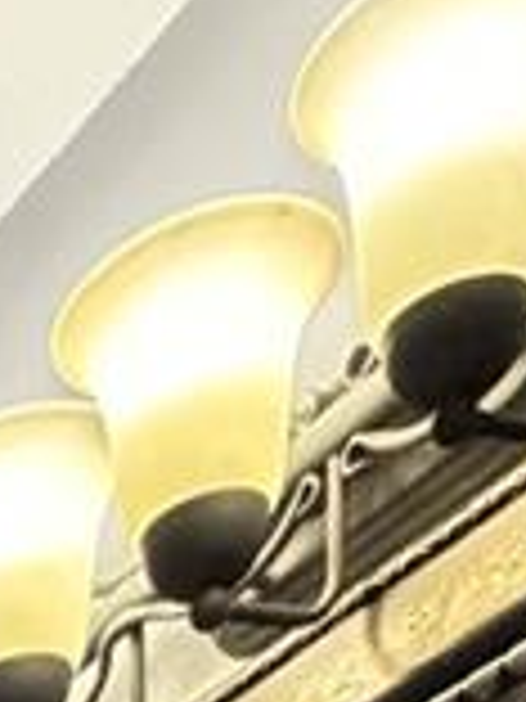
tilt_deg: -9.7
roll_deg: -0.9
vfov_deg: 10.6
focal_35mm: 108
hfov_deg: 11.8
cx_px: -625
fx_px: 2188
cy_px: 2232
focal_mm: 2.22
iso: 800
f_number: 2.2
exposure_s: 1/60
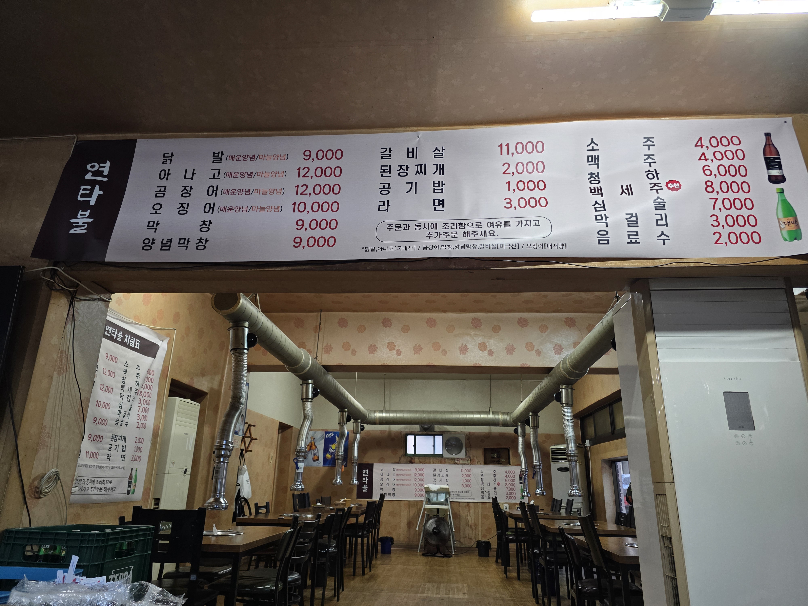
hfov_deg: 73.9
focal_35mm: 23
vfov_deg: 58.9
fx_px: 537
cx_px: 404
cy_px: 303
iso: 200
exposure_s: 1/120
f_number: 1.7
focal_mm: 6.3
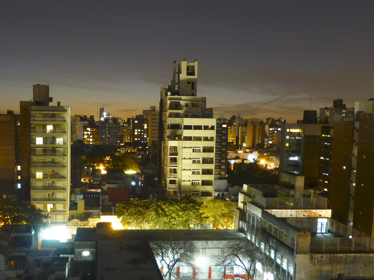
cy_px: 172
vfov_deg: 34.2
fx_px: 454
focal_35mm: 42
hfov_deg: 44.3
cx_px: 134
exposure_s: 10
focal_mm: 4.3
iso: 100
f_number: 3.3
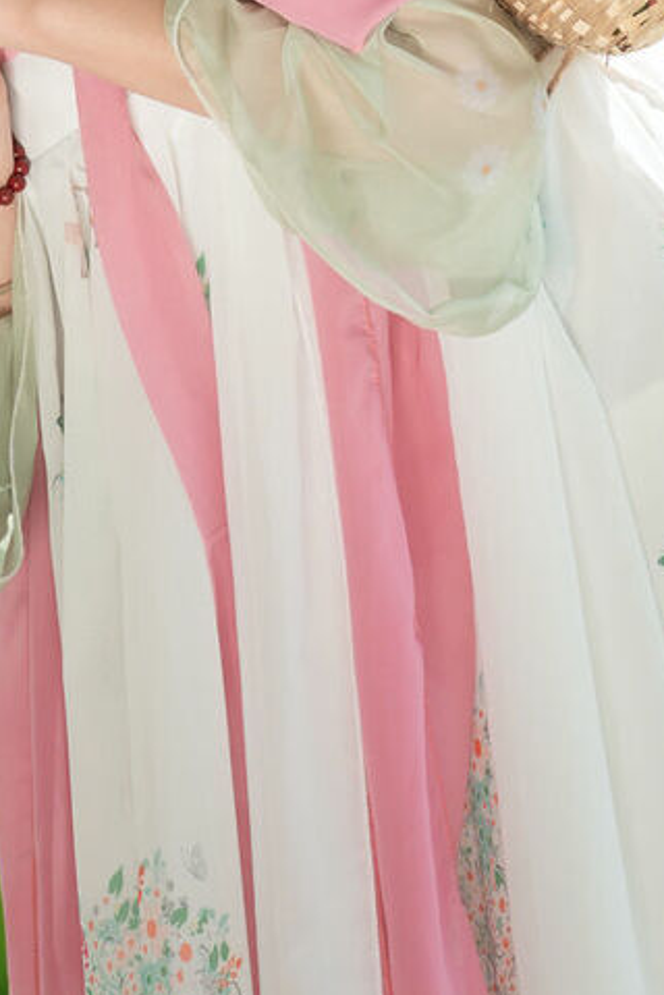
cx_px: 75
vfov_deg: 5.1
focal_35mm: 400
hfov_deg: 3.4
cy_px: 20
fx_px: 11066
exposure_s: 1/400
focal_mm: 122
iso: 100
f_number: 3.5
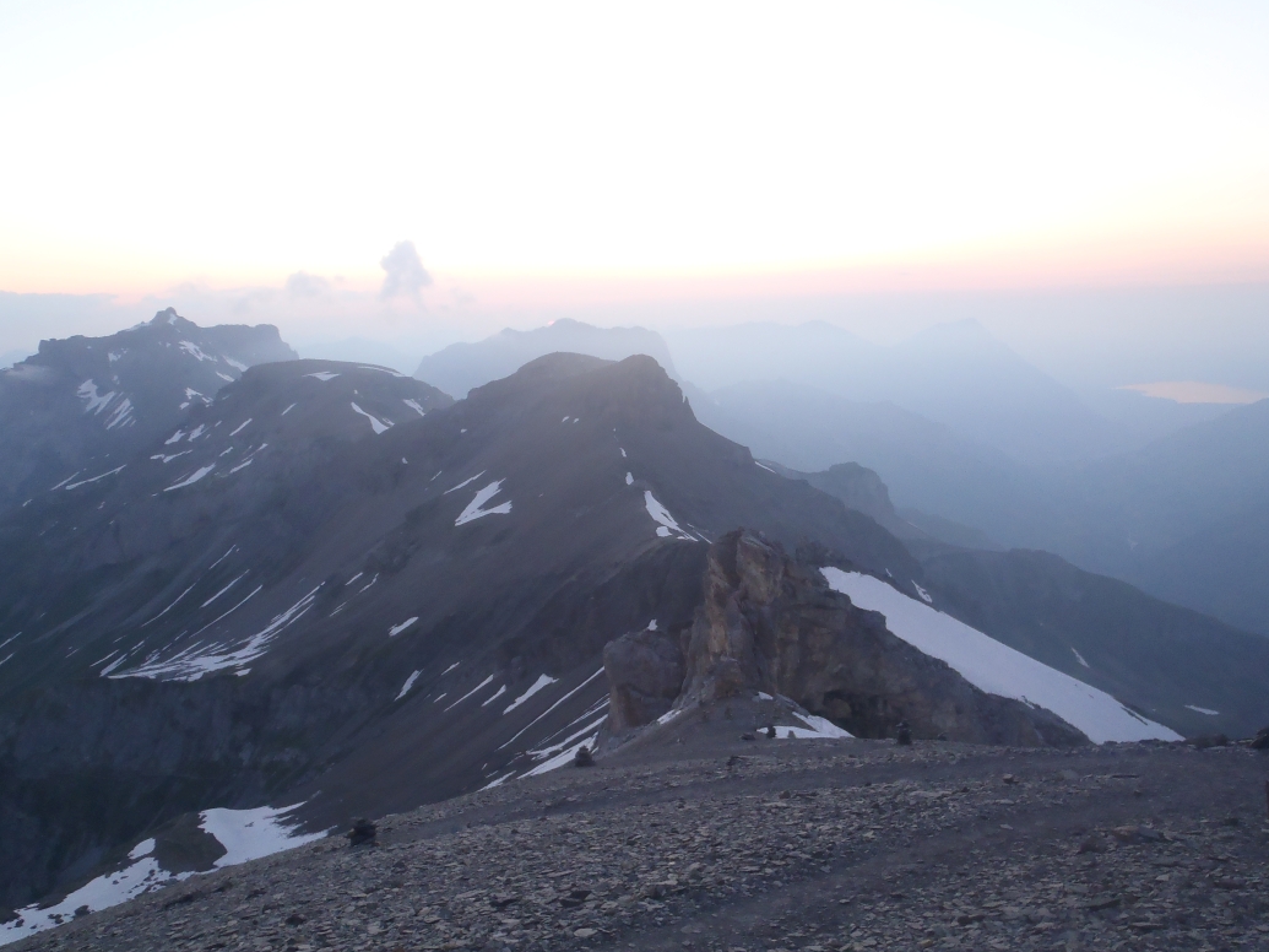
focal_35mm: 29
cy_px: 482
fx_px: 1063
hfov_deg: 61.7
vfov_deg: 48.2
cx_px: 647
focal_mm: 5
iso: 200
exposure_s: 1/30
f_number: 3.5
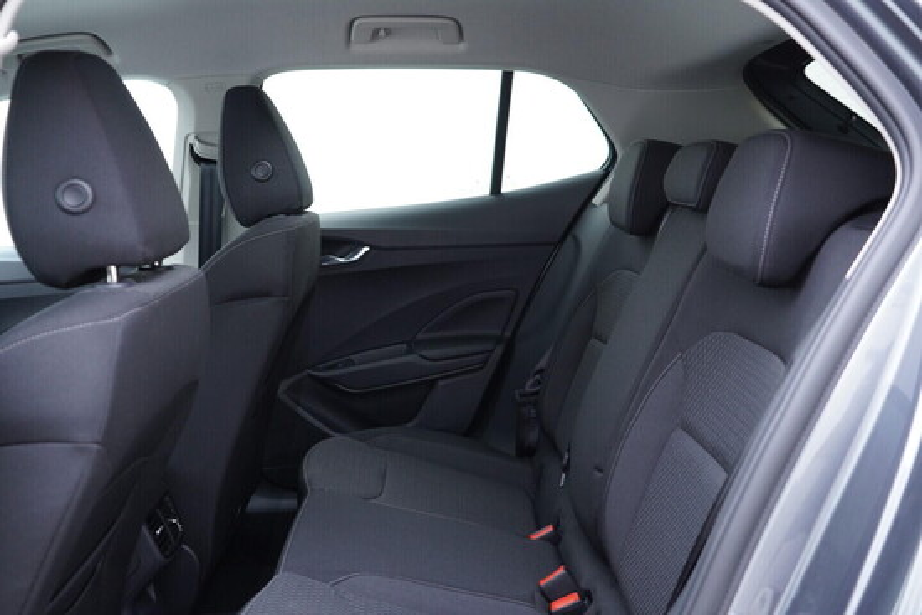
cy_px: 308
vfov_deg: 36.9
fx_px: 922
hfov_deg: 53.1
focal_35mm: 36
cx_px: 461
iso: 500
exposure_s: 1/40
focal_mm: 24
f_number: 2.8
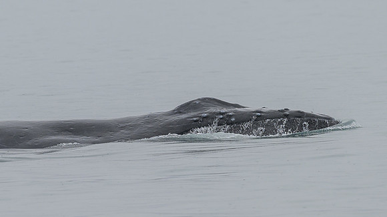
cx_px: 210
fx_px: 6823
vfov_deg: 1.8
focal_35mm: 665
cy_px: 79
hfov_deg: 3.2
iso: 800
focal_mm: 400
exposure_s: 1/2000
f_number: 6.3
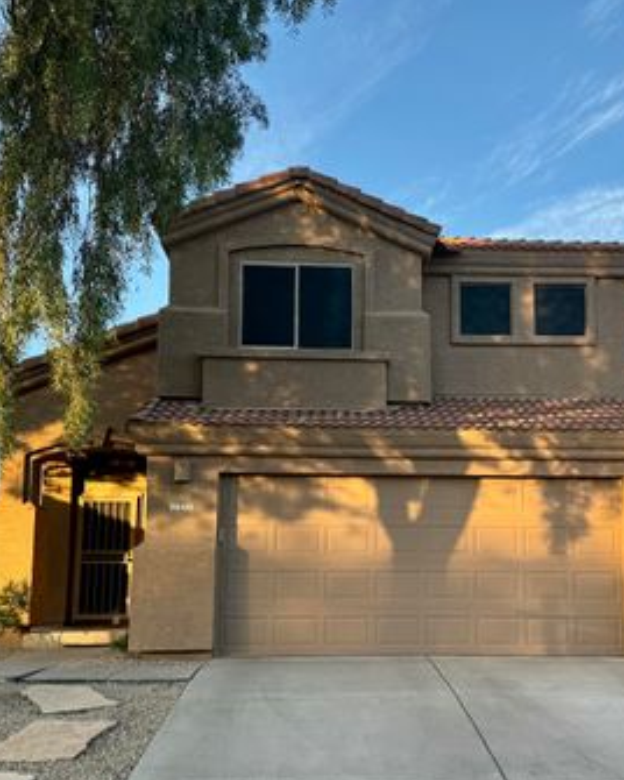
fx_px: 808
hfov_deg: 42.2
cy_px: 427
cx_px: 347
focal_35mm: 35
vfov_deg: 51.5
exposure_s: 1/535
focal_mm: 6.76
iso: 80
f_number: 1.78
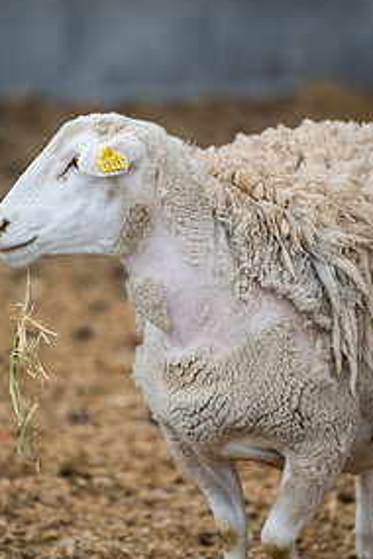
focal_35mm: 316
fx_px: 4911
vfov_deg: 6.5
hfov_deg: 4.3
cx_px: 179
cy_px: 255
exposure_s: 1/1000
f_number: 2.8
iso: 125
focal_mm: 200
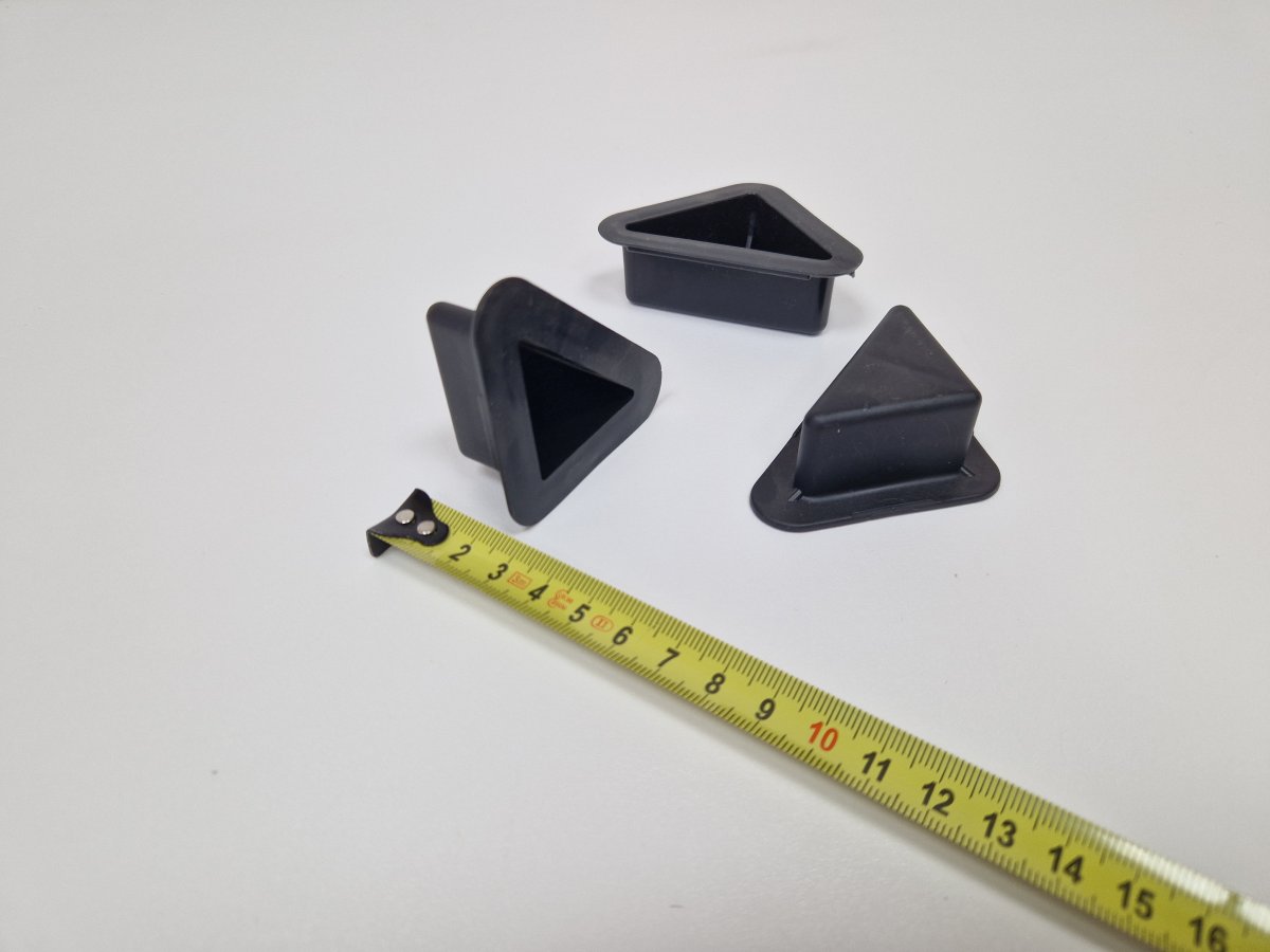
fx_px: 844
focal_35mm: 23
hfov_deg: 73.9
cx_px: 635
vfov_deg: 58.9
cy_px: 476
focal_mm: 5.4
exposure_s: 1/133
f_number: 1.8
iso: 50
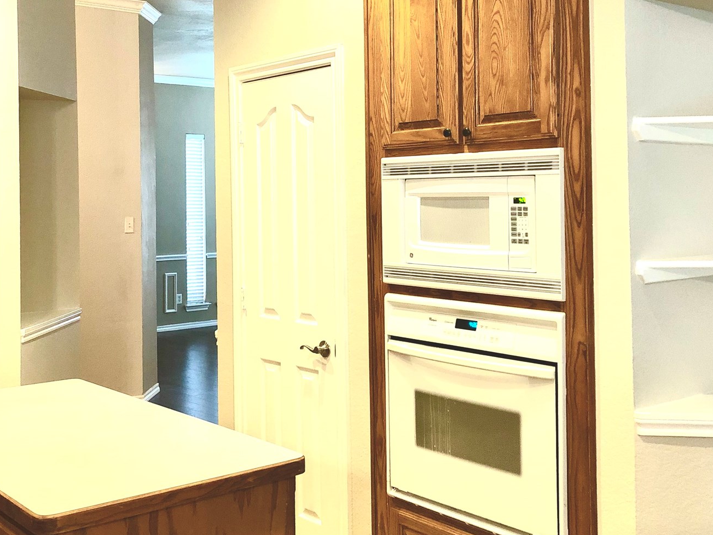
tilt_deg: +0.6
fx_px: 906
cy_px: 201
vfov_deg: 32.7
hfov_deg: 42.7
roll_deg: +1.2
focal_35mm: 44
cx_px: 274
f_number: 1.8
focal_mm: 4
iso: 80
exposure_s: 1/15
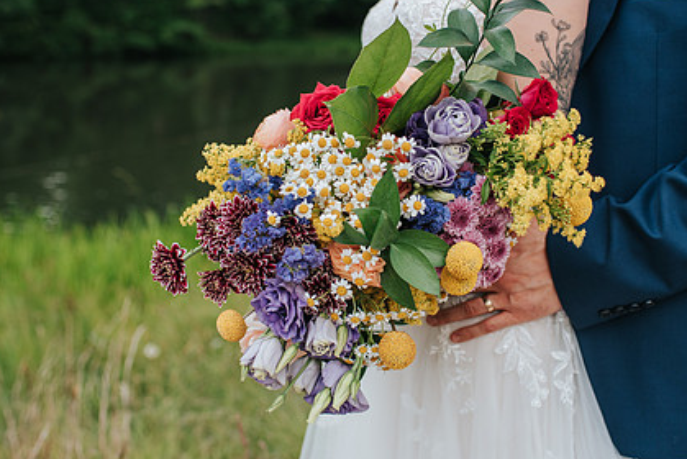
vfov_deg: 26.5
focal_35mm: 51
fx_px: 974
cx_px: 384
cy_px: 202
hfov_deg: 38.8
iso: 200
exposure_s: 1/800
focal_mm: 35
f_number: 3.2
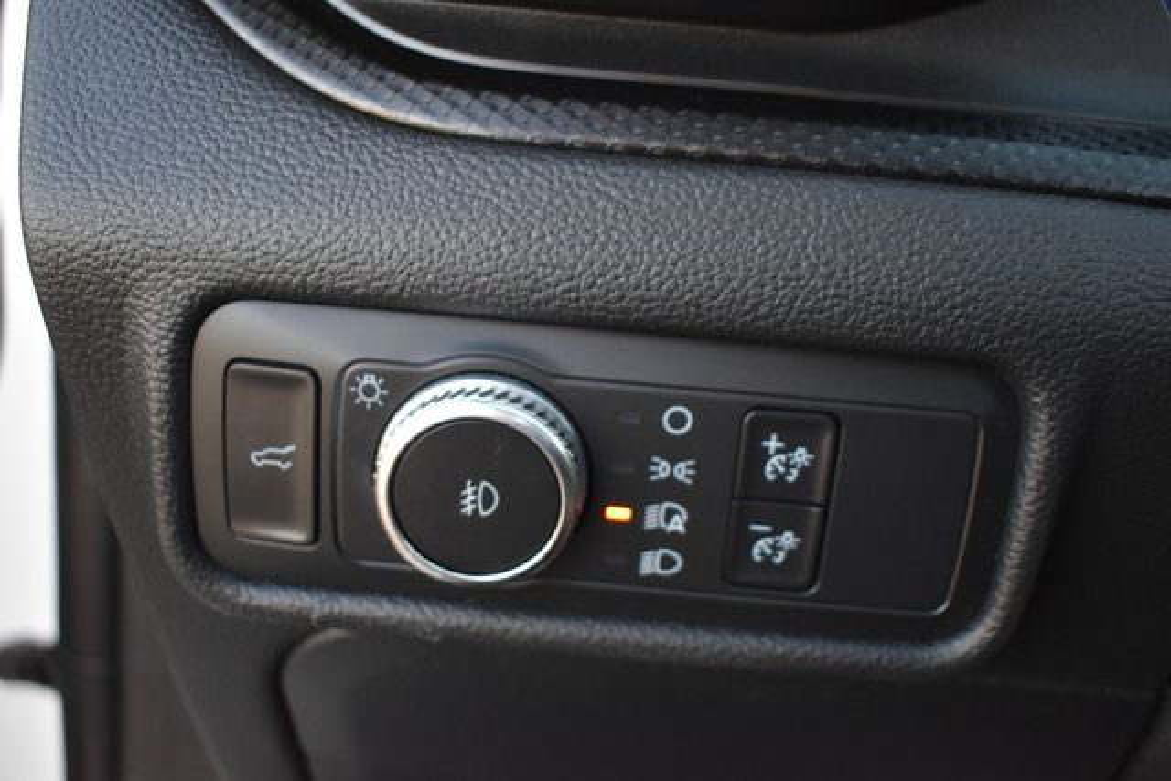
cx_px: 586
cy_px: 390
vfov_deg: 34.2
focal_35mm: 39
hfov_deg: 49.5
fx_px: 1269
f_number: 4
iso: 1400
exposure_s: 1/125
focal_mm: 26
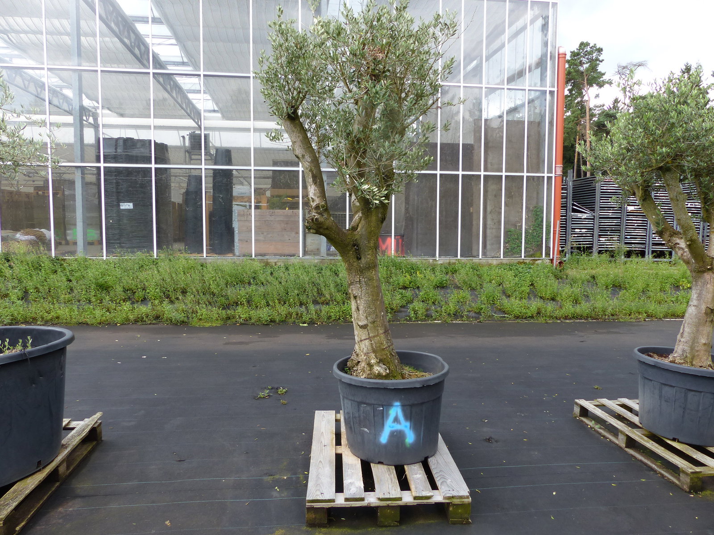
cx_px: 357
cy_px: 268
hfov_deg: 69.4
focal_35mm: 25
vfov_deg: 54.9
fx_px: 516
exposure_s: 1/125
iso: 100
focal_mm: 4.5
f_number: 3.5
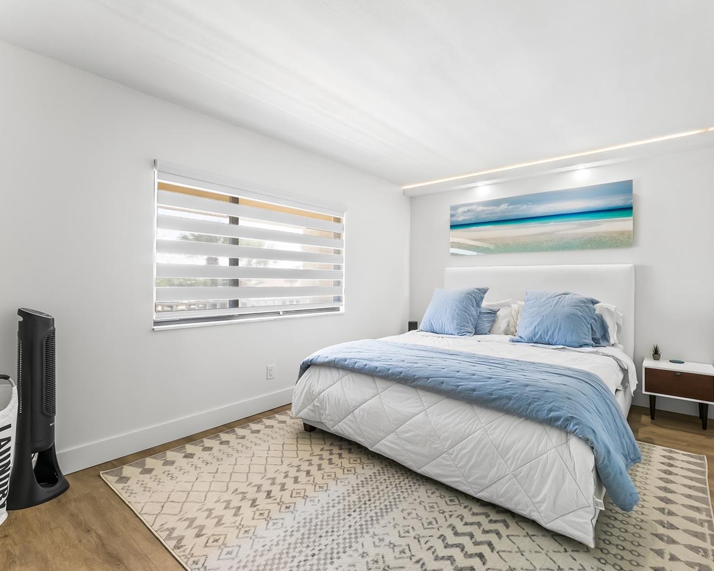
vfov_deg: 80.4
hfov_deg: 92.3
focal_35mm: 16
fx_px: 338
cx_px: 415
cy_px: 287
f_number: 9
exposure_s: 1.6
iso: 250
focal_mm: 14
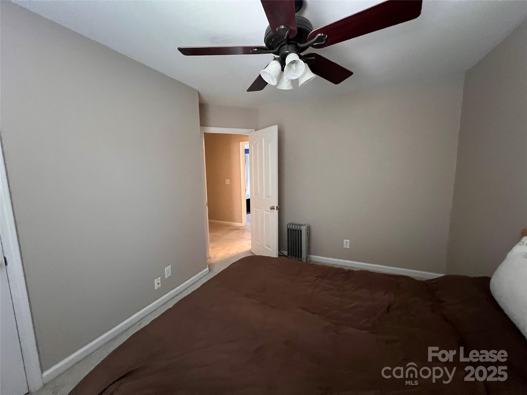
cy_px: 198
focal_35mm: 13
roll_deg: +1.9
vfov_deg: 89.9
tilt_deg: -6.8
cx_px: 264
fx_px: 198
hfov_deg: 106.2
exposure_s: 1/60
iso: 800
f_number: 1.8
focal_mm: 1.57
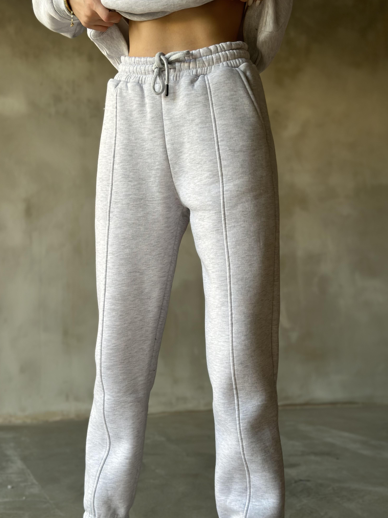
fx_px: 732
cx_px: 197
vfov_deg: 38.9
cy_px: 264
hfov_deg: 29.7
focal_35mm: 49
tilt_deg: +2.9
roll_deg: +0.0
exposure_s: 1/94
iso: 125
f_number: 1.78
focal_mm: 6.86
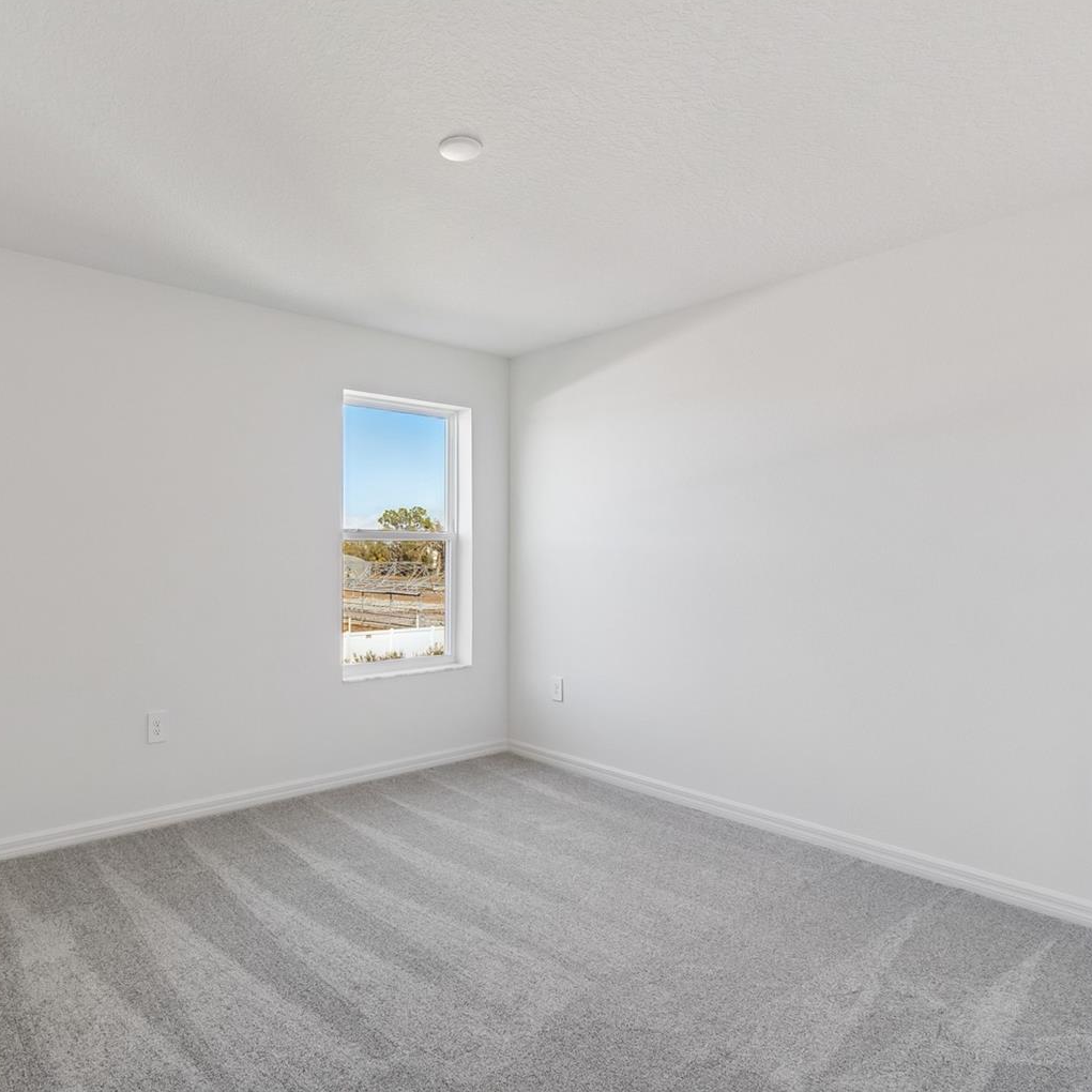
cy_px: 559
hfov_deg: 74.0
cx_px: 435
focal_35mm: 20
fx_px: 714
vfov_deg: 74.8
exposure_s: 1/80
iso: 100
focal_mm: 10
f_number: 7.1
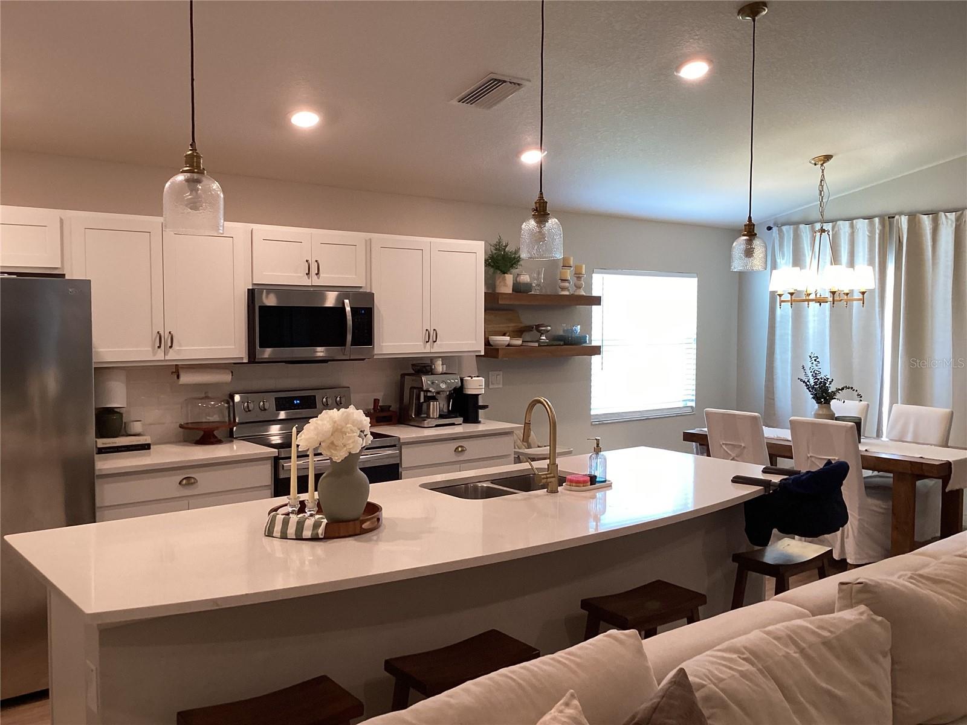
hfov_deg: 58.4
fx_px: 866
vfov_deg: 45.4
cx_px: 484
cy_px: 362
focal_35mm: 31
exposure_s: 1/60
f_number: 2.4
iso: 125
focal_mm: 3.3
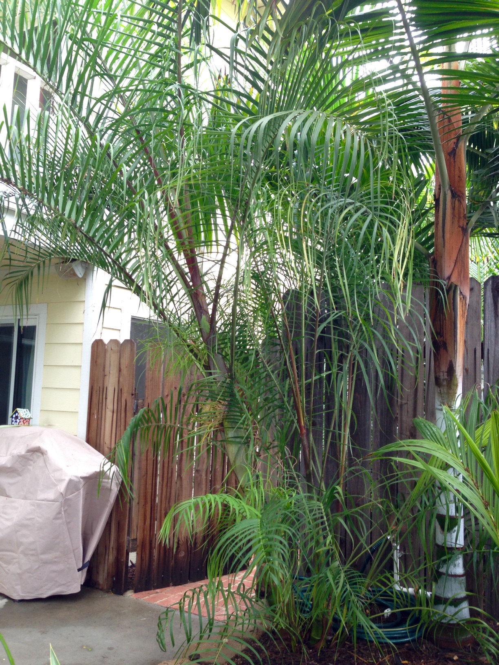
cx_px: 250
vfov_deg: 55.4
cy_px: 332
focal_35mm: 33
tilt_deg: +8.3
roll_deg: -1.7
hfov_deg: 42.9
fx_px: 634
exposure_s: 1/20
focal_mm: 4.12
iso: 50
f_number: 2.4
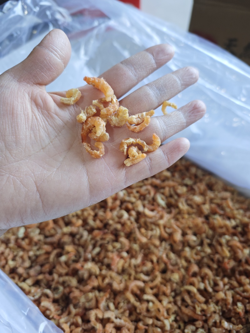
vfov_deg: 73.9
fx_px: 222
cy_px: 166
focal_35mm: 23
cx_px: 125
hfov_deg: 58.9
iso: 160
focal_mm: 6.55
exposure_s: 1/100
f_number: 1.6
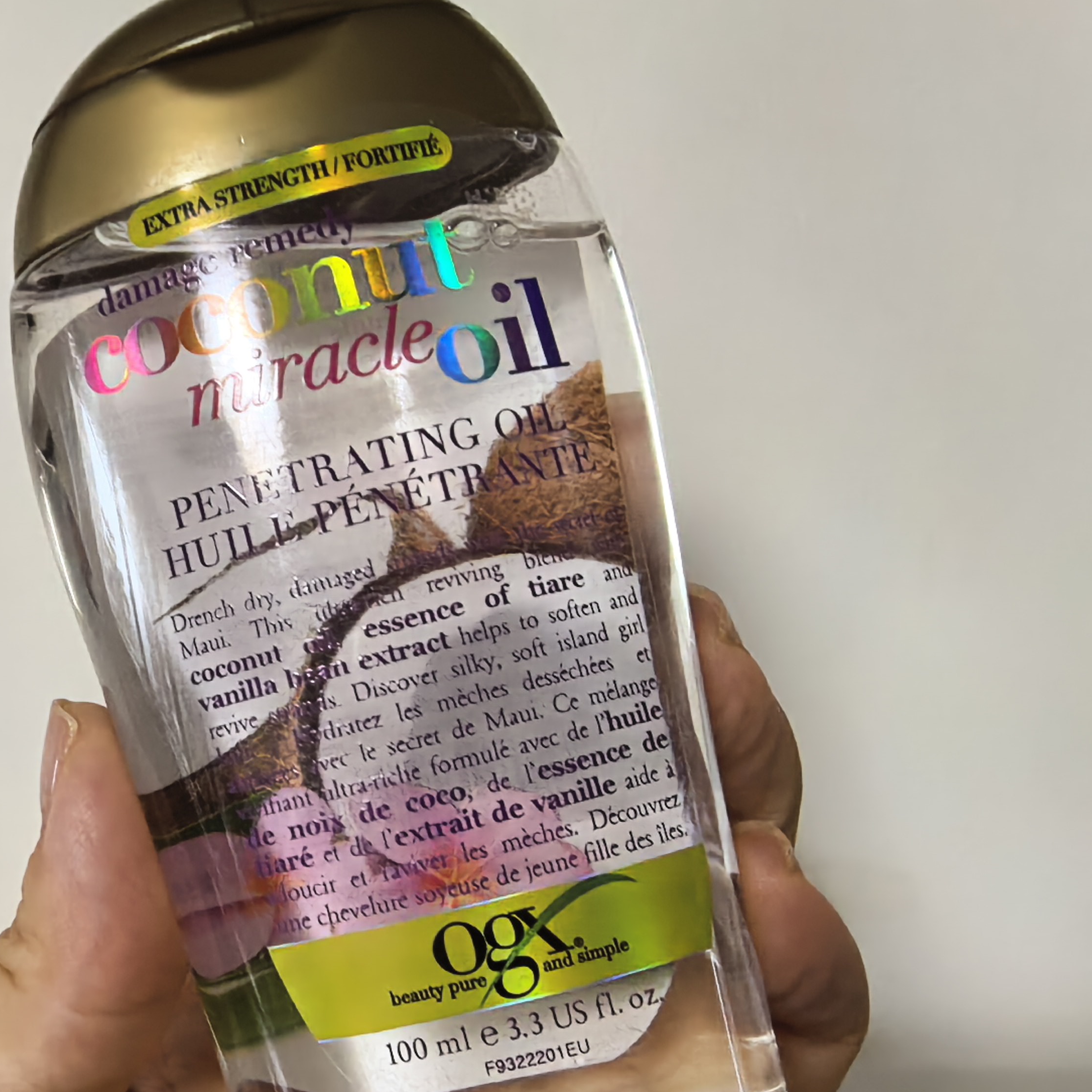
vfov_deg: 42.8
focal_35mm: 39
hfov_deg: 41.7
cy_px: 579
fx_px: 1392
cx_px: 286
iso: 320
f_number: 2.2
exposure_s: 1/33.3
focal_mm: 1.95
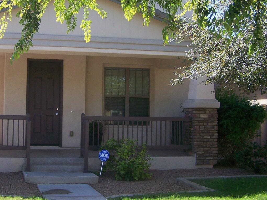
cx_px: 82
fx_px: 432
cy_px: 88
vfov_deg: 26.1
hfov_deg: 33.9
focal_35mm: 56
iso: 80
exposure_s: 1/500
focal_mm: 6.3
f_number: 2.8
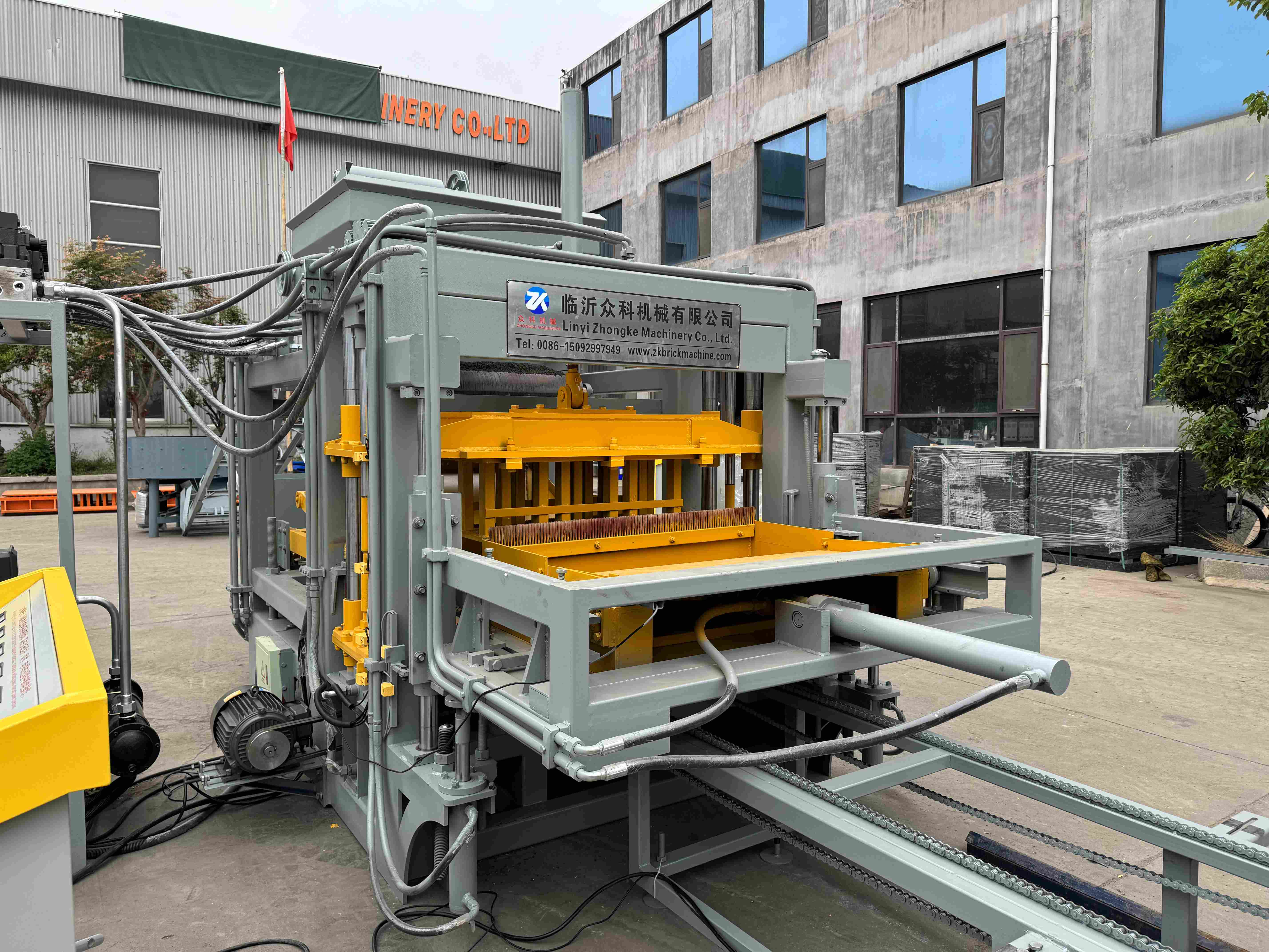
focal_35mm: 24
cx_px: 634
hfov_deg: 71.6
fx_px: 880
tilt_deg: -3.3
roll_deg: +0.7
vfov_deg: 56.8
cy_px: 476
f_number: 1.78
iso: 80
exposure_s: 1/387
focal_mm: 6.86
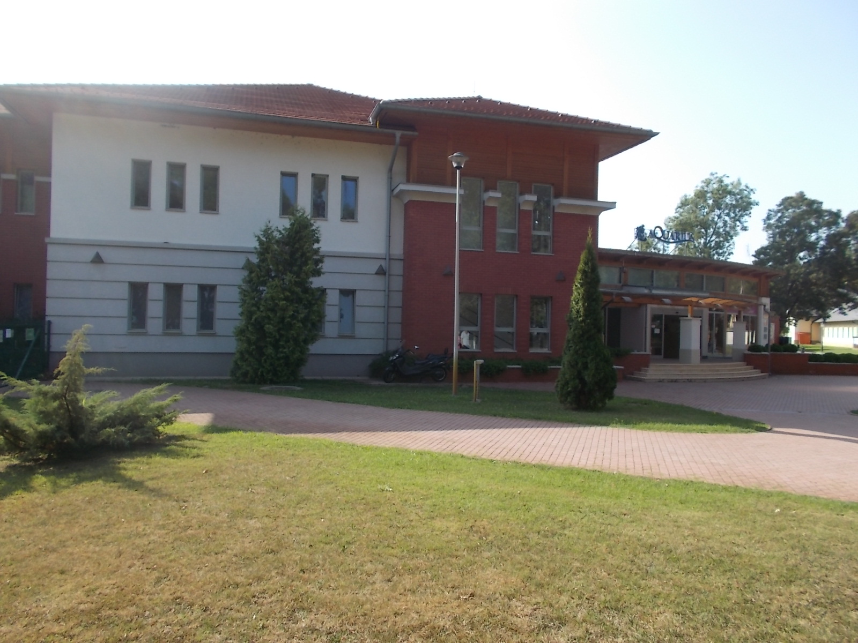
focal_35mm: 26
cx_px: 429
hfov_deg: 67.3
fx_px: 644
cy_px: 322
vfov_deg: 53.1
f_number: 3.2
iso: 80
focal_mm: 4.6
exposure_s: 1/400
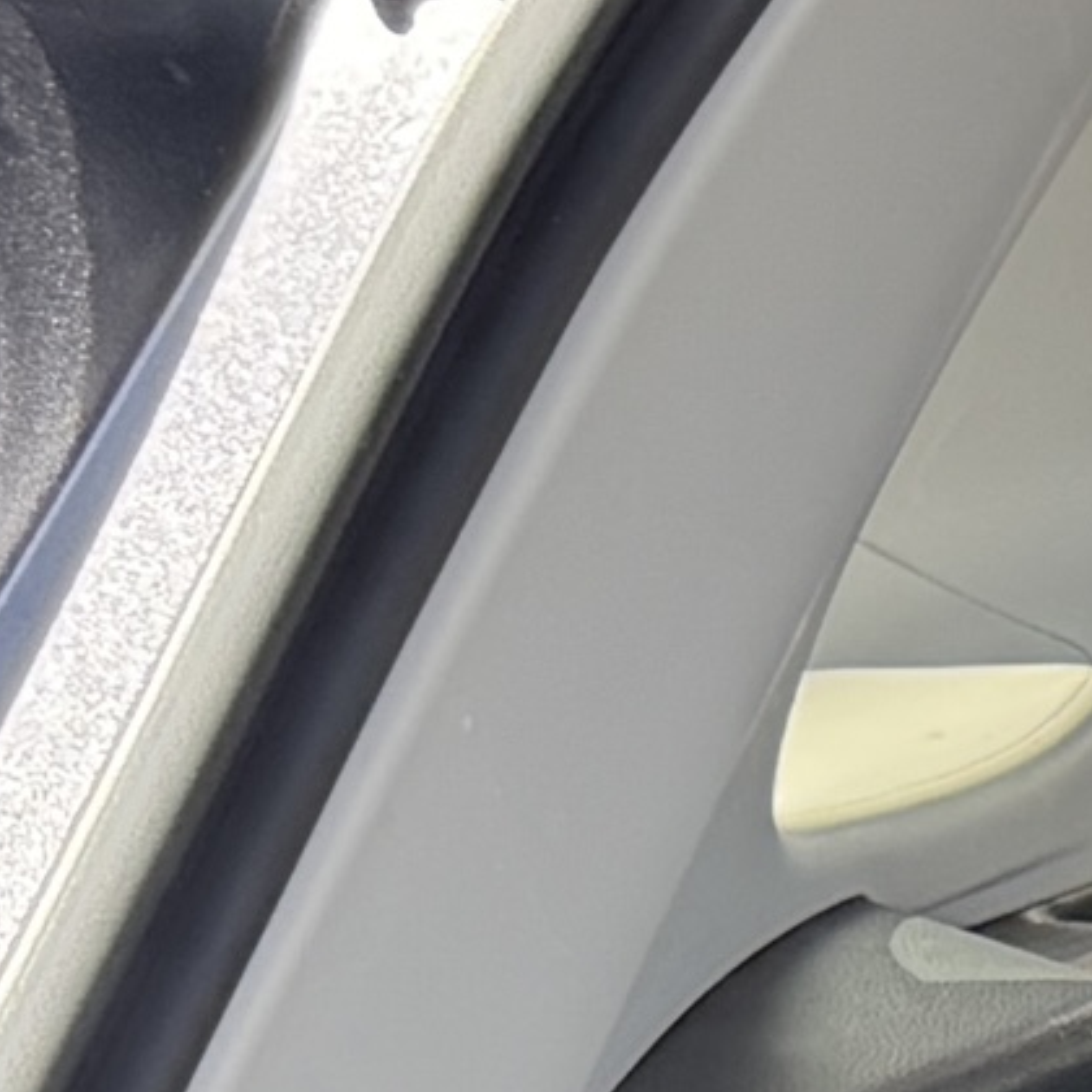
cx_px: 3996
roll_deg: +0.1
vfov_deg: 8.0
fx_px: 7388
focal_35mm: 207
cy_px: 2366
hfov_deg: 6.9
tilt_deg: -18.6
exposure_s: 1/269
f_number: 1.78
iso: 100
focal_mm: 6.76
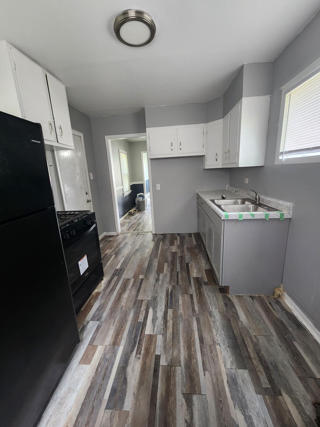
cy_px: 214
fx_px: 160
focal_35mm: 13
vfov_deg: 106.2
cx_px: 160
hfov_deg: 89.9
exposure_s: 1/30
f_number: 2.2
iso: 320
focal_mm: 2.2
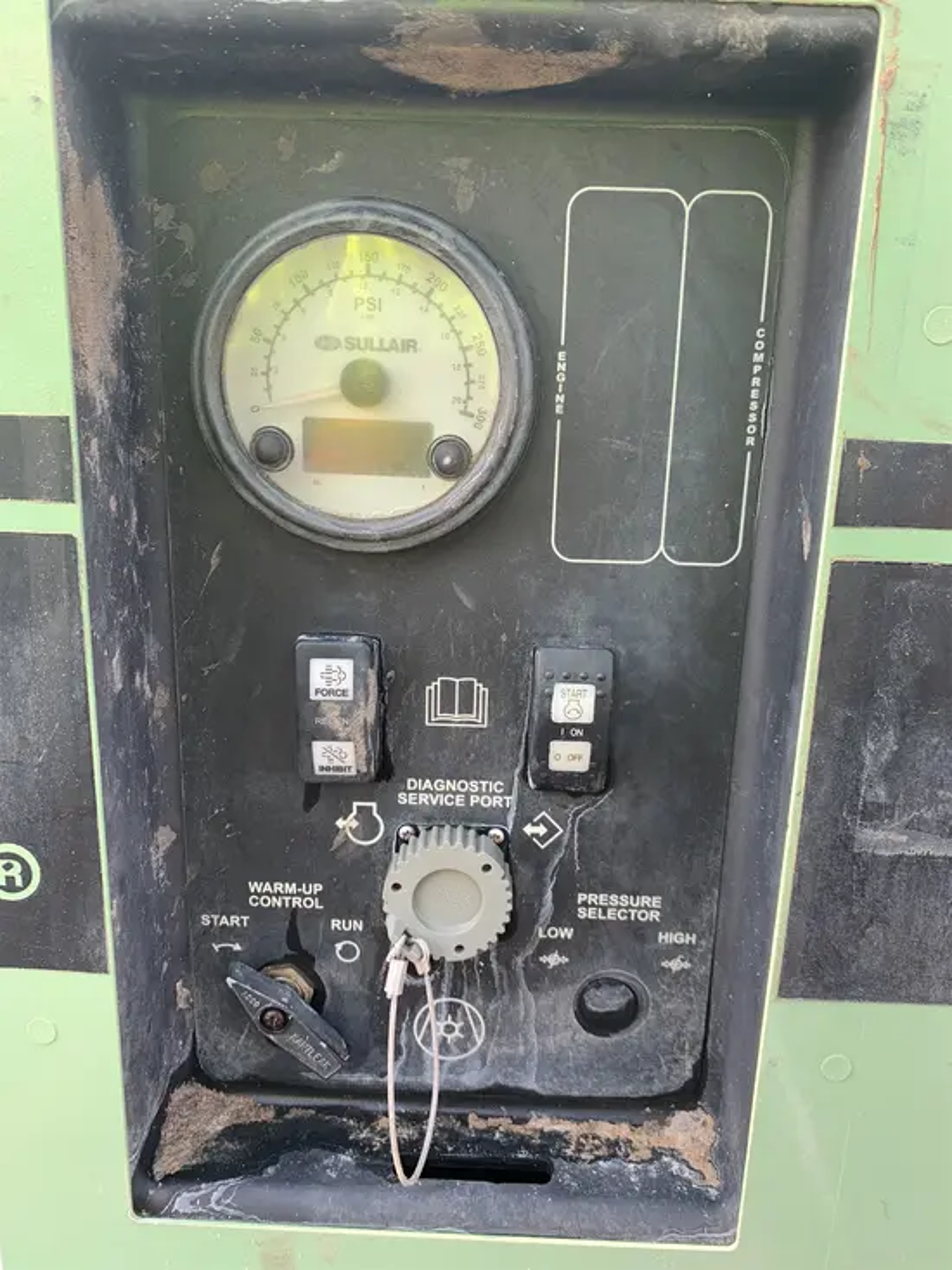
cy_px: 635
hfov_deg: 53.1
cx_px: 476
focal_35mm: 26
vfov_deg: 67.3
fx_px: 953
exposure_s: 1/149
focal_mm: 4.25
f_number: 1.8
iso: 25
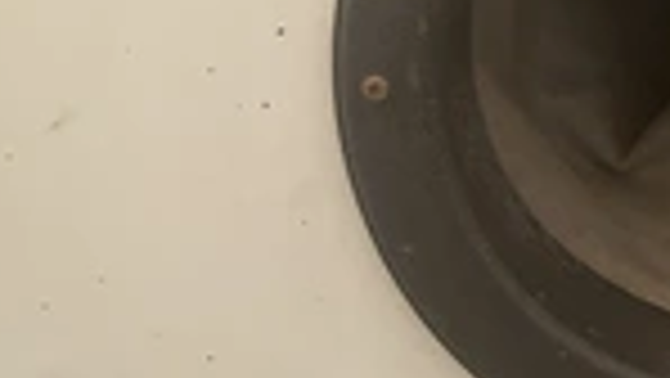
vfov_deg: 14.1
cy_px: 18
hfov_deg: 23.3
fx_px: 1511
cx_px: 755
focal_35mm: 85
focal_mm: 3
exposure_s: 1/122
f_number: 1.8
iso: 32
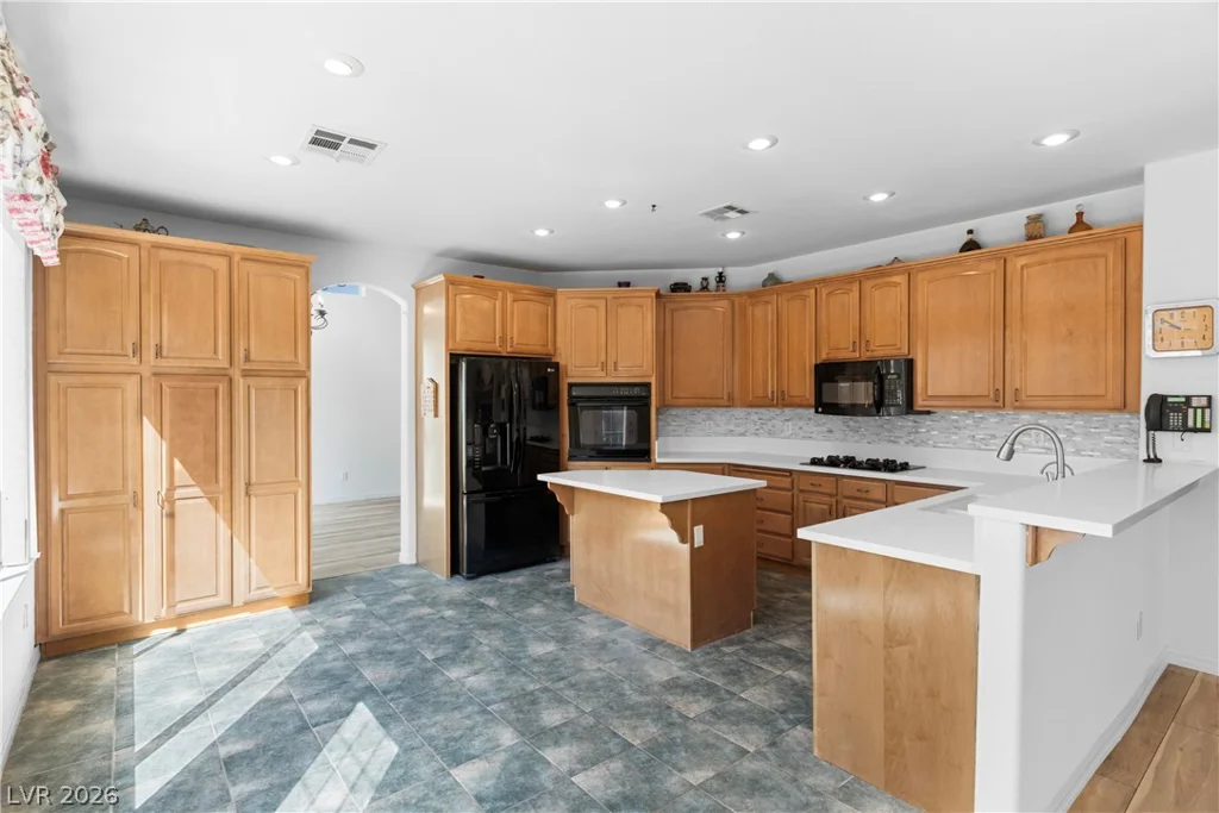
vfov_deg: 67.4
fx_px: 610
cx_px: 610
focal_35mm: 18
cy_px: 406
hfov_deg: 90.0
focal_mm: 18
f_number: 8
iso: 400
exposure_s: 1/30
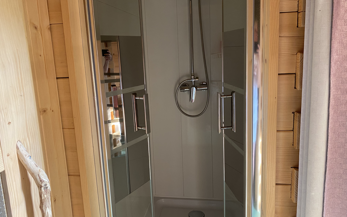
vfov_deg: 44.5
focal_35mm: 28
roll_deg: +1.8
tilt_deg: -11.1
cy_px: 98
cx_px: 172
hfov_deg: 66.5
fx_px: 265
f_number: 1.8
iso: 200
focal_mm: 4.25
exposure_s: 1/50
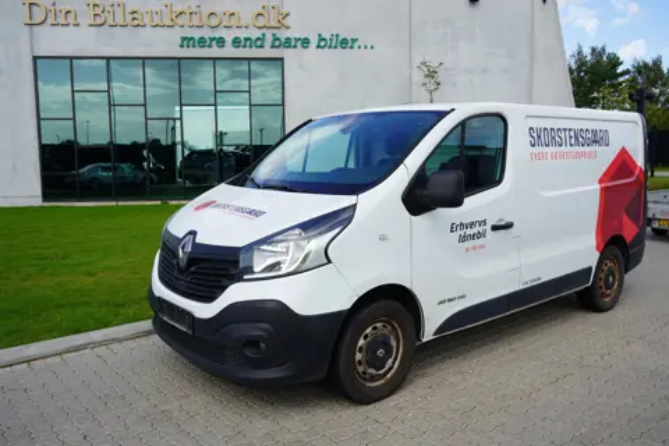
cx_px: 334
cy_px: 223
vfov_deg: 45.0
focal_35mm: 29
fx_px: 539
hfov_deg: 63.7
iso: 100
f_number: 8
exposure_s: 1/125
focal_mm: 29
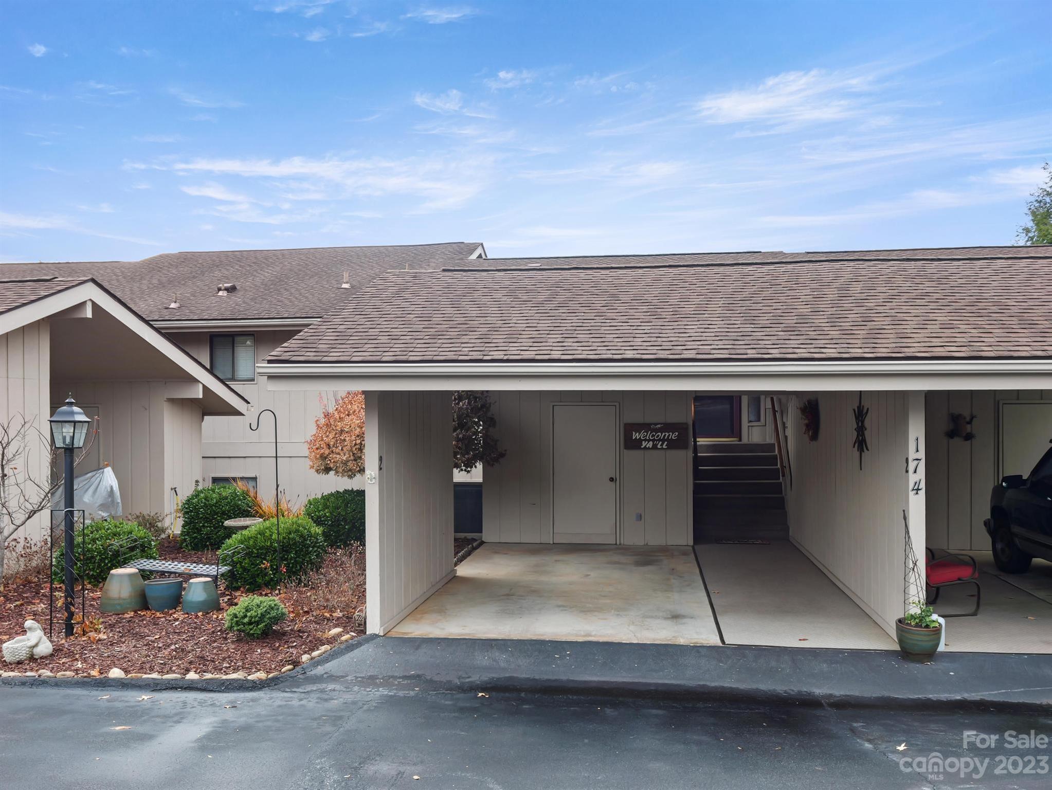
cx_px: 526
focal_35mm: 32
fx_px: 973
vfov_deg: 44.2
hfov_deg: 56.8
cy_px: 395
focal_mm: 16
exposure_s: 1/50
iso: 100
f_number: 5
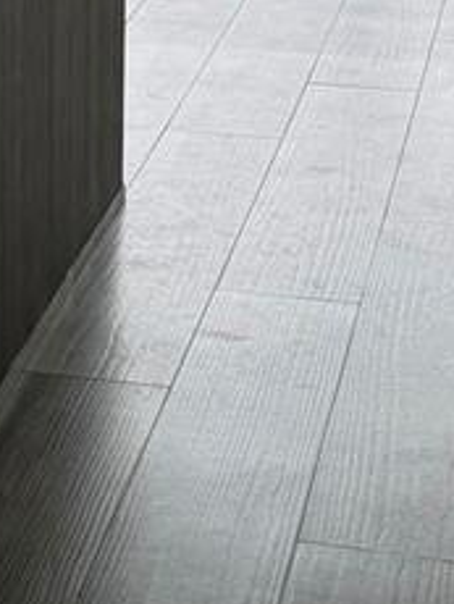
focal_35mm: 125
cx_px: 50
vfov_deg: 15.4
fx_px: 2182
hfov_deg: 11.8
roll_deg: +0.1
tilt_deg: -14.2
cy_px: -50
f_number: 1.78
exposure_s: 1/535
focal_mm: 6.76
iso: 80
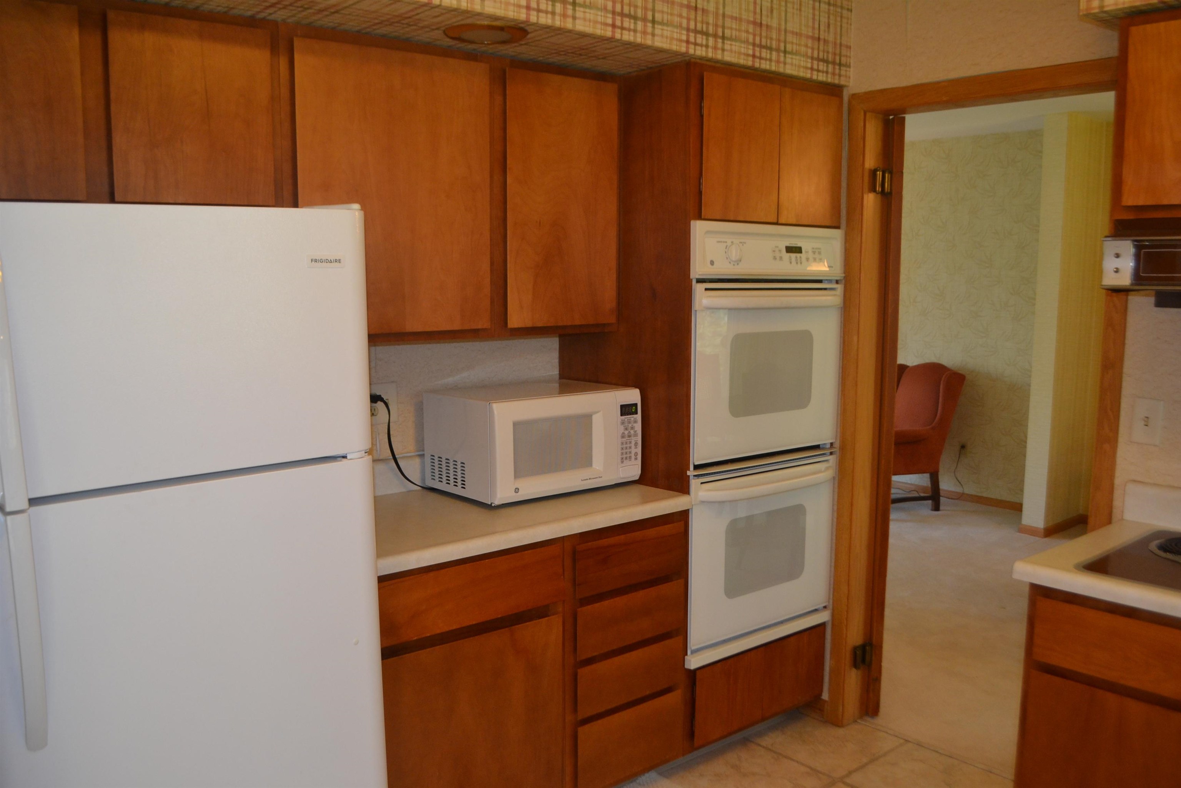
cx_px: 590
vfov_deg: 43.6
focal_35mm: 30
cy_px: 394
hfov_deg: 61.9
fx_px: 984
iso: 640
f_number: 3.8
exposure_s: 1/60
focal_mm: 20
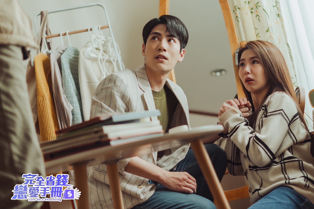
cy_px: 104
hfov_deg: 27.0
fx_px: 654
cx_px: 157
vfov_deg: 18.2
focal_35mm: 75
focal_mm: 50
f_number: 1.8
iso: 250
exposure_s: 1/160
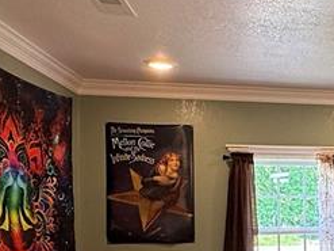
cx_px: 442
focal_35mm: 58
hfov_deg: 27.4
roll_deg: +0.2
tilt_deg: -0.9
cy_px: 220
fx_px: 559
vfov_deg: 24.6
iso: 200
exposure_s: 1/120
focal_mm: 2.22
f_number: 2.2
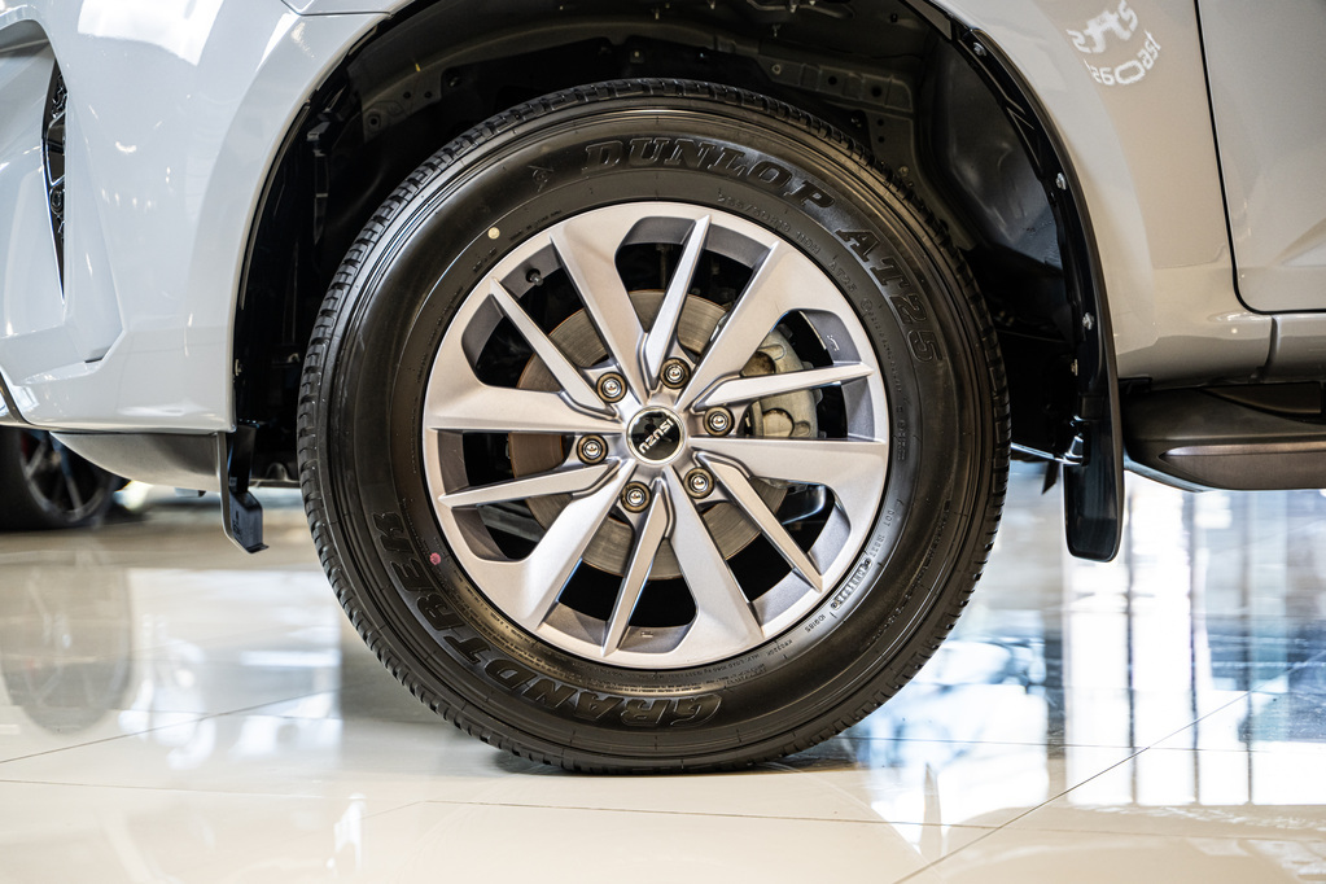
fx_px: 2762
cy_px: 442
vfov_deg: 18.2
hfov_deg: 27.0
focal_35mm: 75
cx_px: 663
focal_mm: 75
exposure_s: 1/125
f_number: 2.8
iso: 640
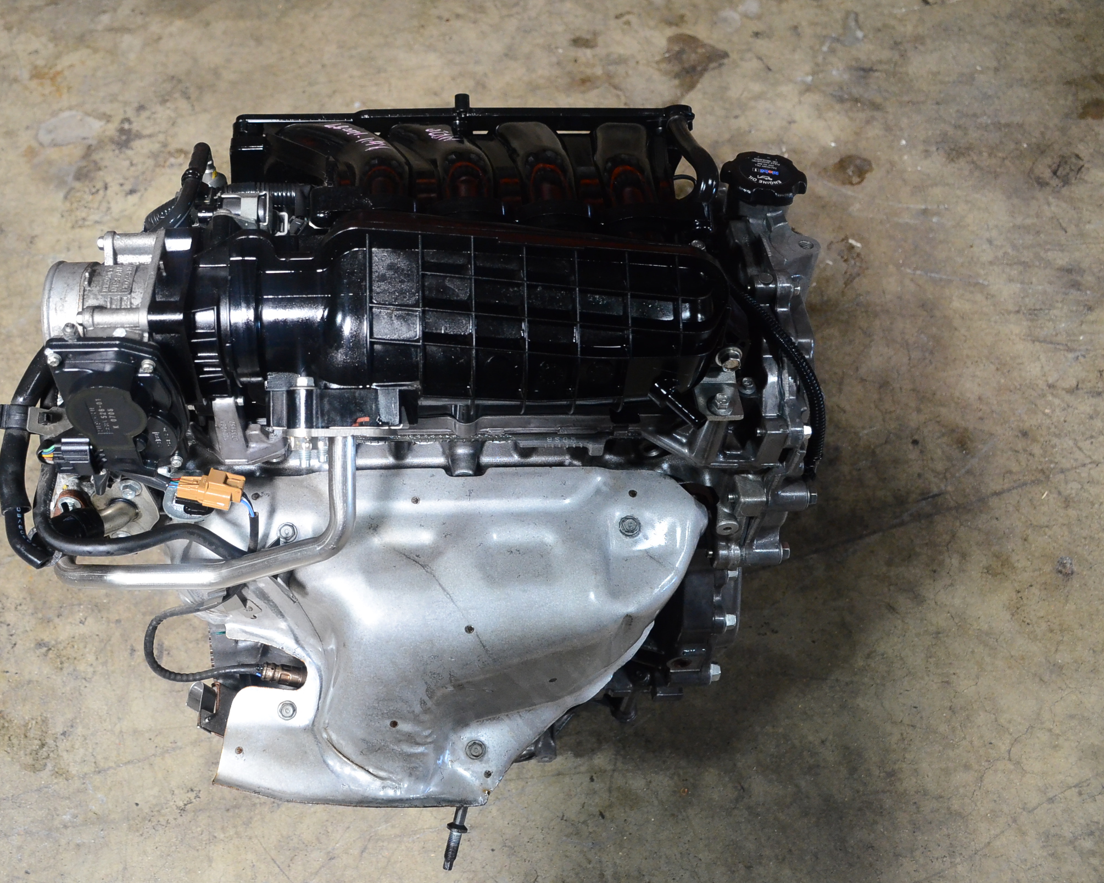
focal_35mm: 31
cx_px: 451
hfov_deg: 56.8
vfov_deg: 47.1
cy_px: 436
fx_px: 1013
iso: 2500
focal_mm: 18
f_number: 4.5
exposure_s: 1/80
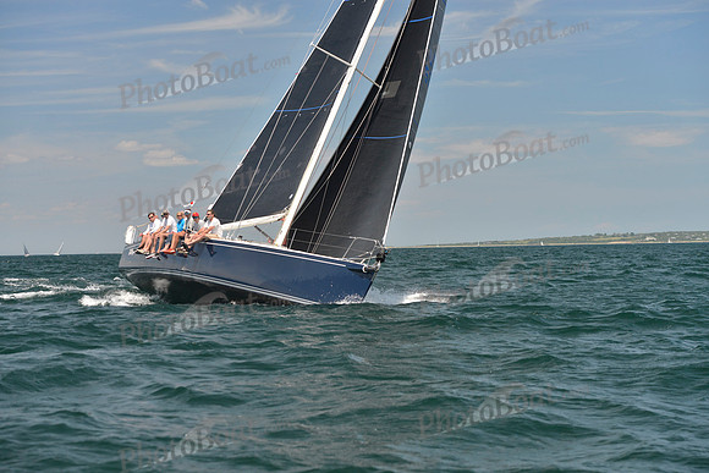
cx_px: 354
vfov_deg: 19.5
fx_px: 1379
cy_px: 236
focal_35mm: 70
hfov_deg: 28.8
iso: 400
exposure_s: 1/800
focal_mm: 70
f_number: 5.6
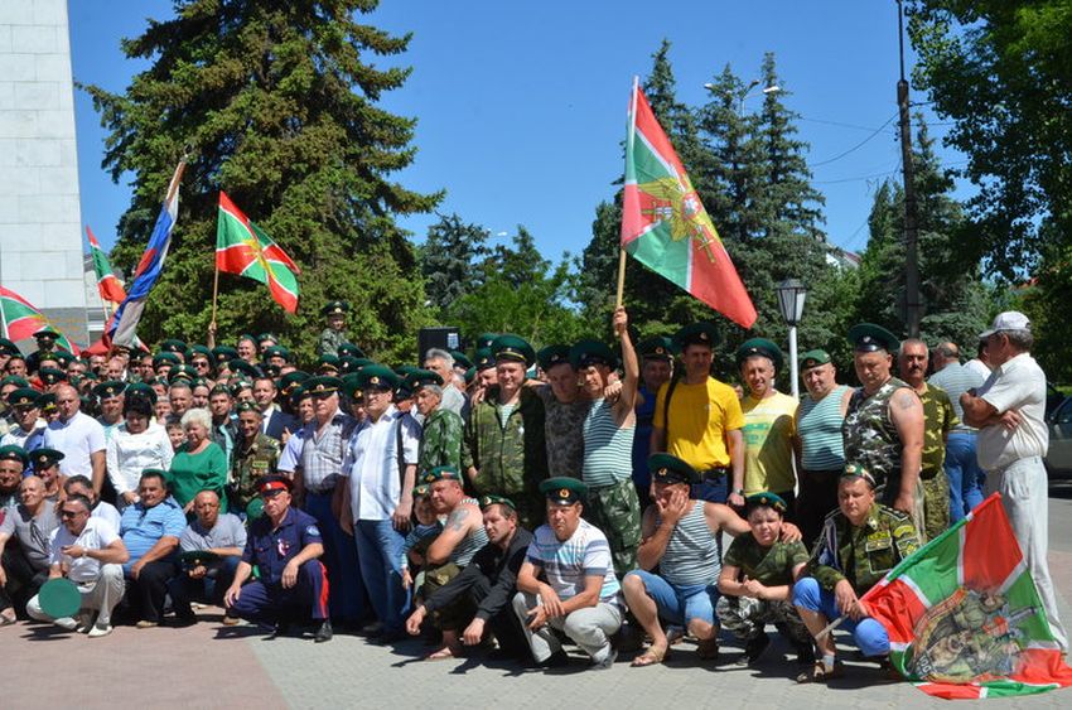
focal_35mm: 57
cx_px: 536
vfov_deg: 23.7
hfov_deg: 35.1
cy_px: 355
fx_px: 1694
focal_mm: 38
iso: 640
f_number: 13
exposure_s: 1/640
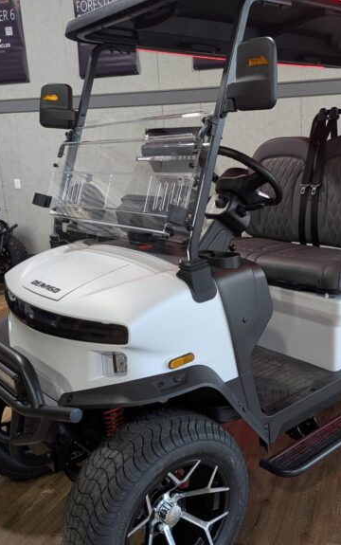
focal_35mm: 34
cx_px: 268
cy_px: 273
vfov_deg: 56.7
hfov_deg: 36.2
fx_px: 505
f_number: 1.85
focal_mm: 6.81
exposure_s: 1/214
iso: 393
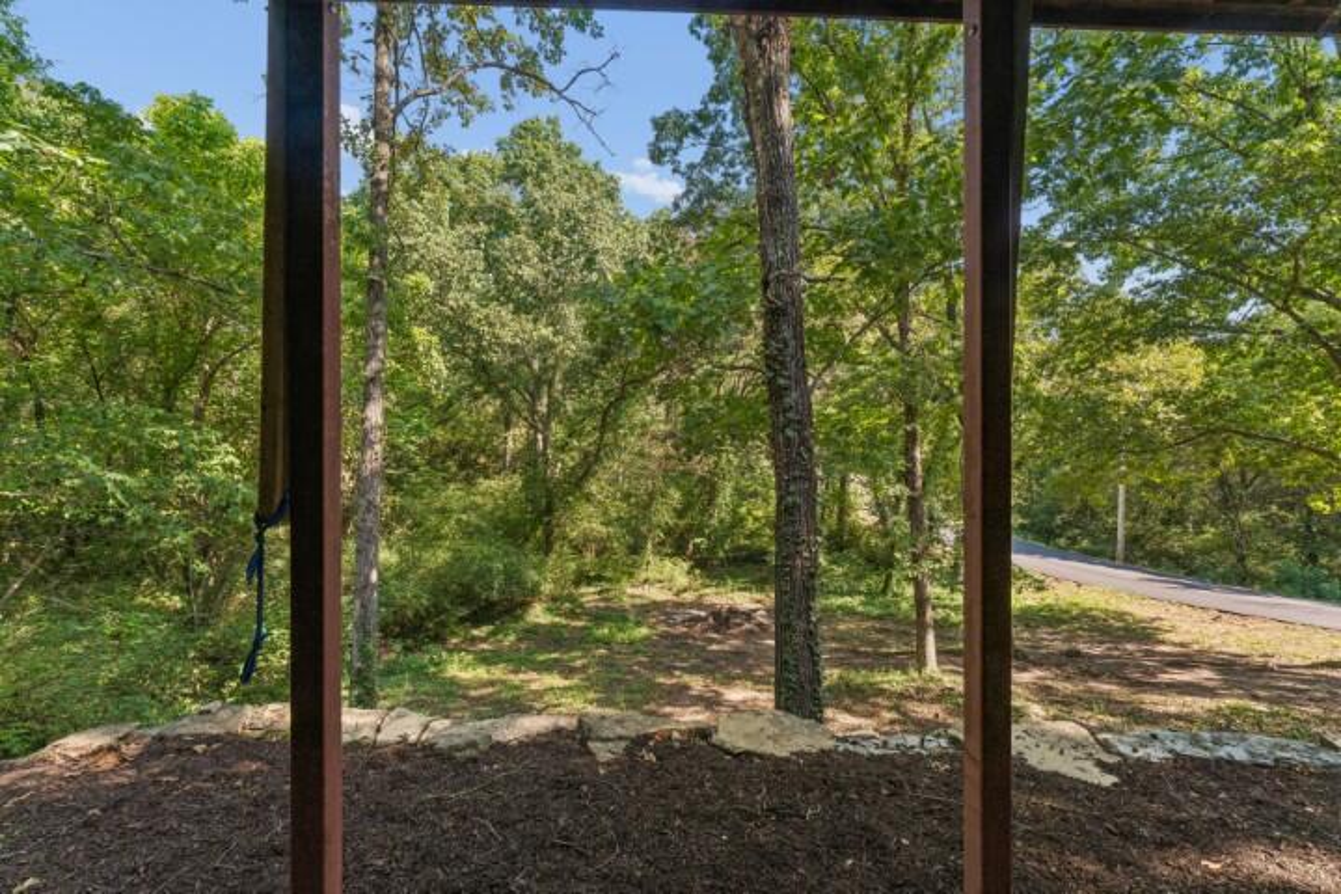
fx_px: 521
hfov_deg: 104.3
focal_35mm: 14
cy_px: 447
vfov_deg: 81.2
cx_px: 670
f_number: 13
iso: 400
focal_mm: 14
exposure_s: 1/100
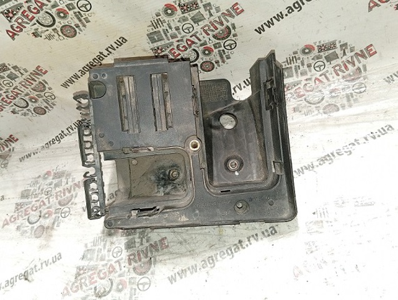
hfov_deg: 58.3
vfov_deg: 45.6
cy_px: 150
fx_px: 357
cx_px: 199
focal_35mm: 31
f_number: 1.8
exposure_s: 1/20
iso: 948
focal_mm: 3.96
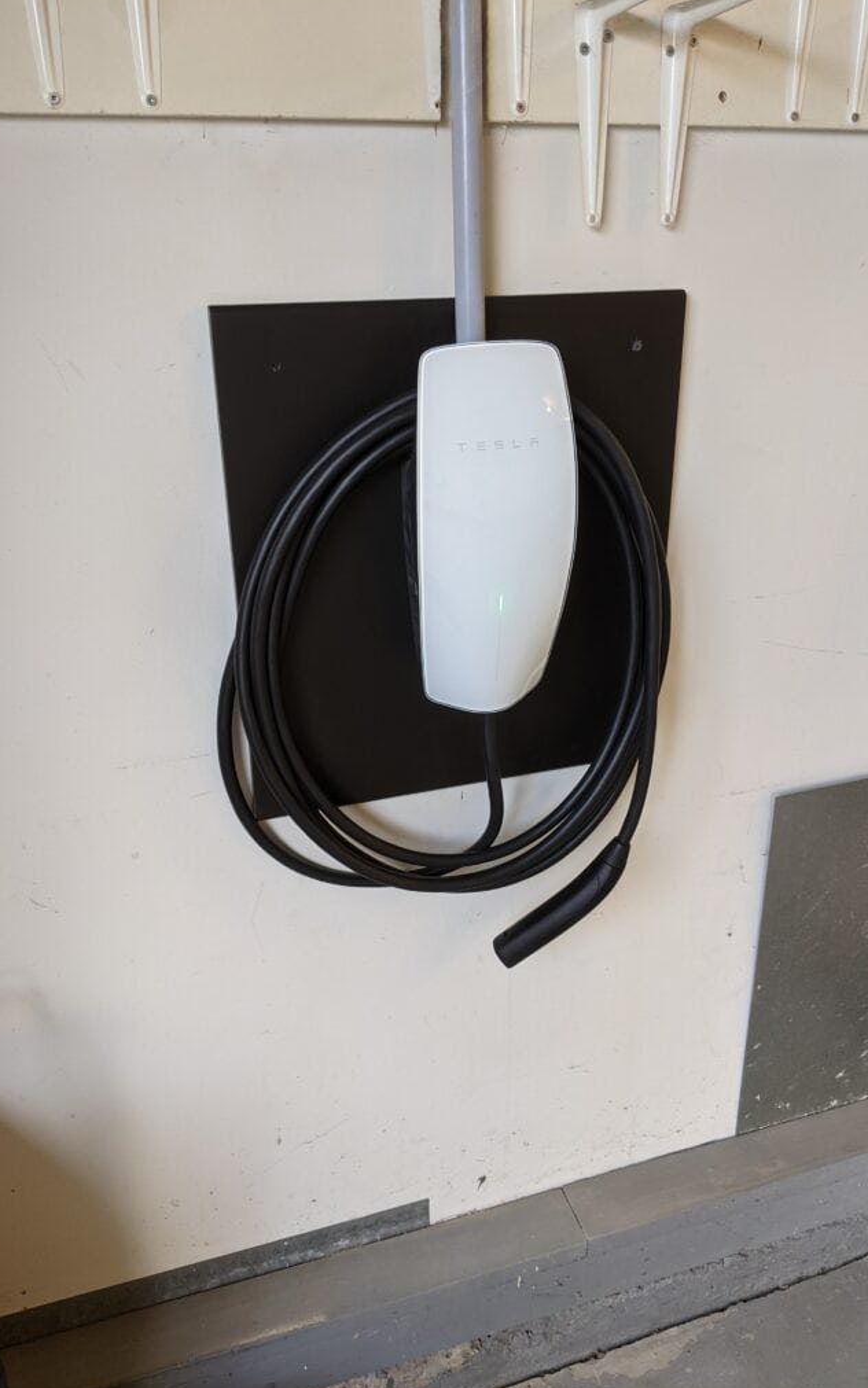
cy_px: 692
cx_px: 483
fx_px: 1097
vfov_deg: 64.6
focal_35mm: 29
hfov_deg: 43.1
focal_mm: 4.44
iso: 70
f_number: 1.8
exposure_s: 1/40
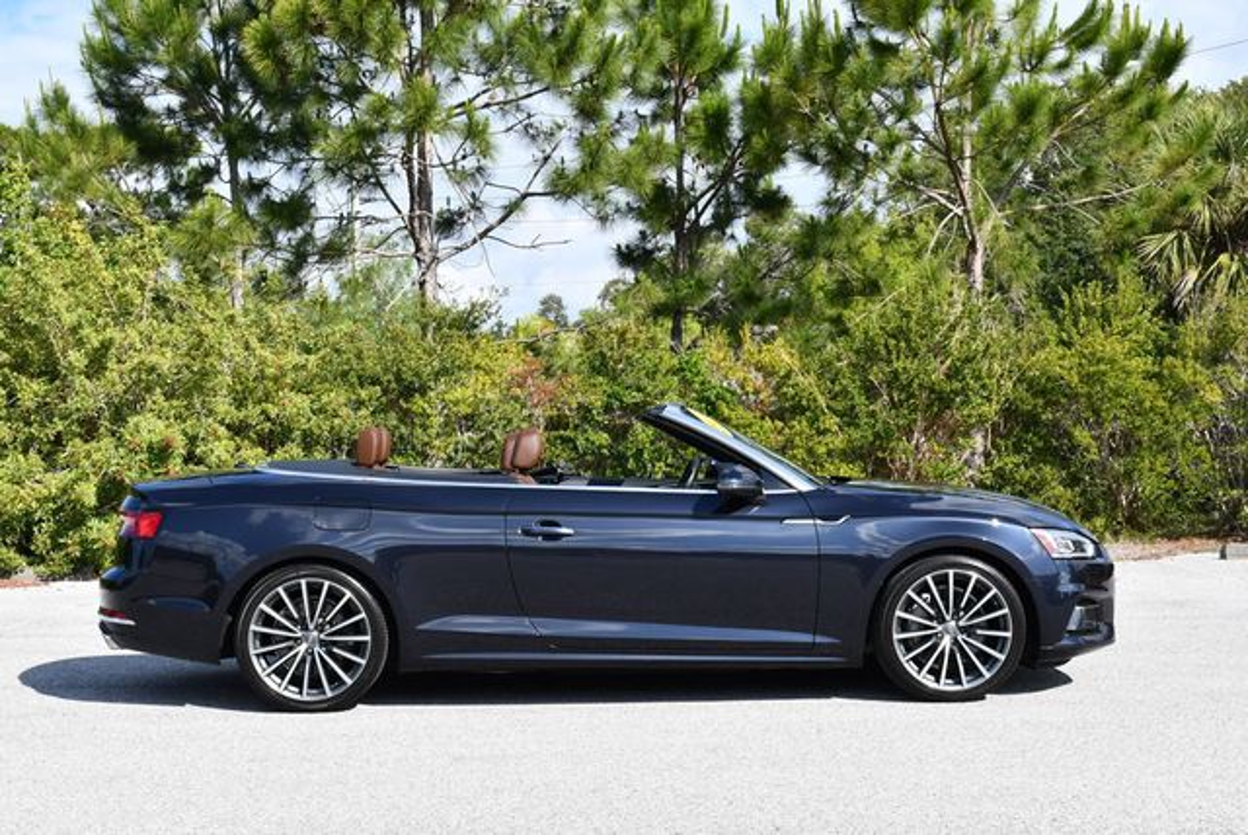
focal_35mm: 60
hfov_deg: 33.4
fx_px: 2082
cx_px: 624
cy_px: 418
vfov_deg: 22.7
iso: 180
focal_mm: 30
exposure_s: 1/250
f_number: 8
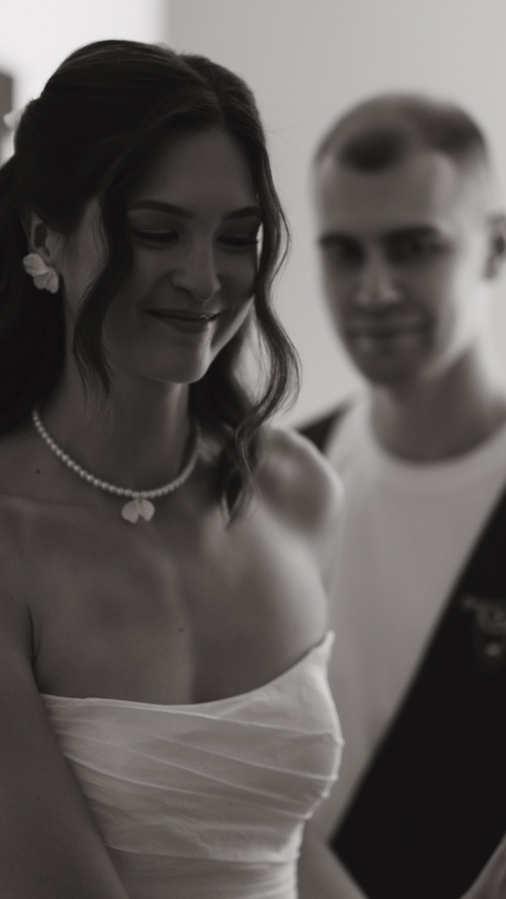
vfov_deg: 16.0
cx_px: 289
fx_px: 3196
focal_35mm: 134
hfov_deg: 9.1
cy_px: 449
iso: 1250
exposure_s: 1/250
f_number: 1.8
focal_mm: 85
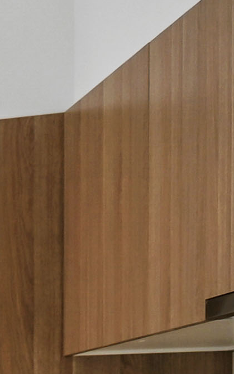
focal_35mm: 128
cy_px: 547
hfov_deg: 4.7
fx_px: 1307
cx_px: -1314
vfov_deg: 15.2
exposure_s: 1/15
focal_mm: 14
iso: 100
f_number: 4
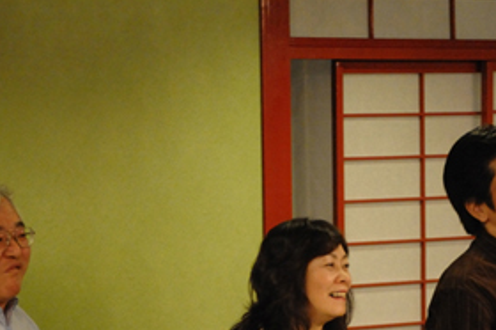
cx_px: 331
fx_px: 2202
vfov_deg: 8.5
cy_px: 373
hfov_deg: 12.8
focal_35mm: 160
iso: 6400
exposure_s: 1/160
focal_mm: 70
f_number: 2.8
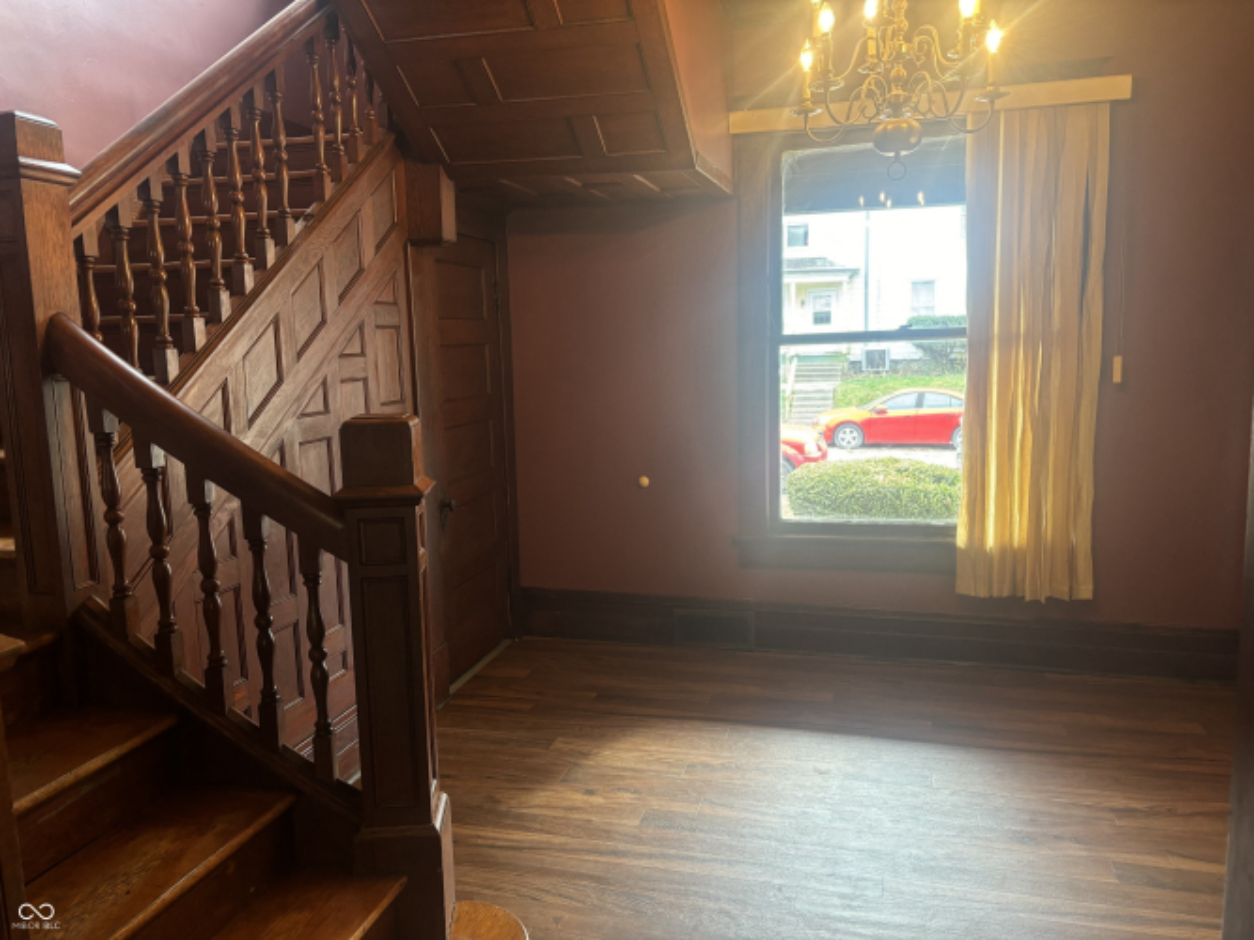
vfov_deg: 53.0
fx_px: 942
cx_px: 627
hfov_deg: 67.3
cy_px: 470
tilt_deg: -8.5
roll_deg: +1.4
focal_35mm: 26
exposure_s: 1/60
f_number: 1.6
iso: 160
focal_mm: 5.96
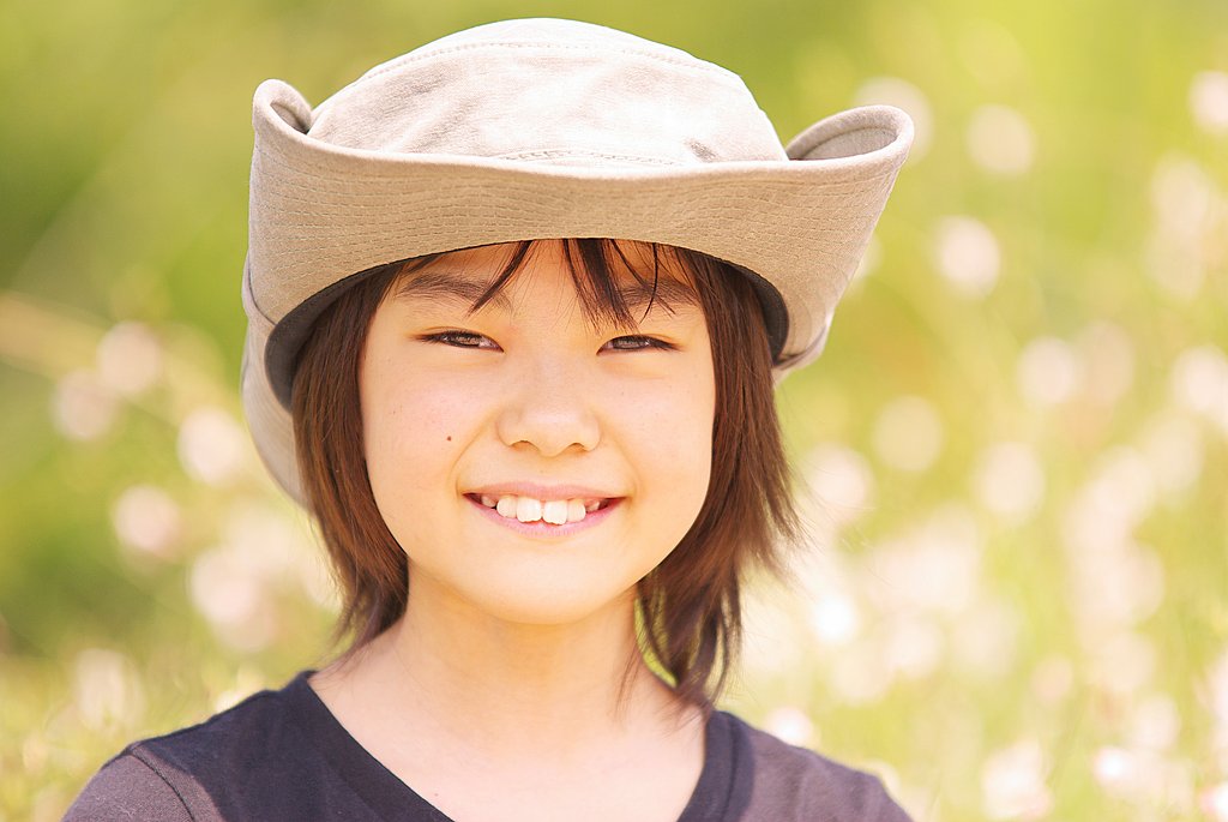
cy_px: 411
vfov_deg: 4.6
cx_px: 614
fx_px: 10243
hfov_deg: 6.9
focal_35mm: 300
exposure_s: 1/350
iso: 100
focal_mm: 200
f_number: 3.5
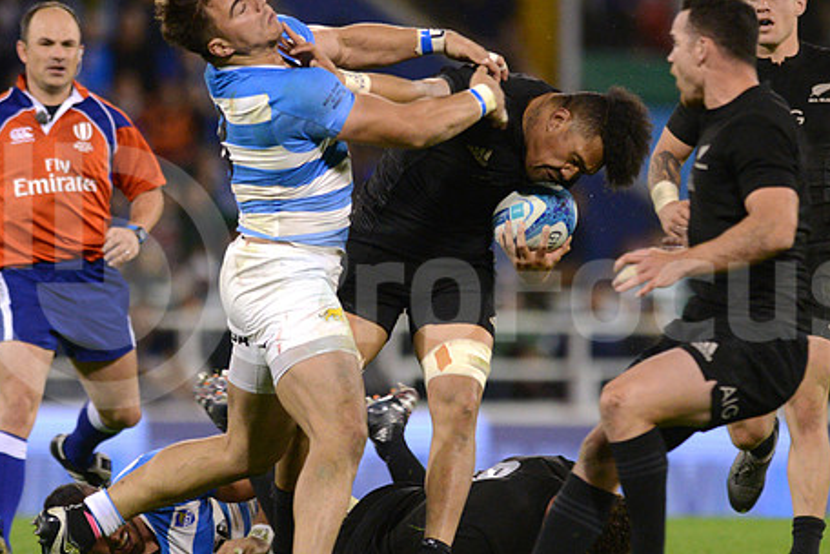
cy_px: 280
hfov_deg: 3.9
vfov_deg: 2.6
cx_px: 415
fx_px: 12311
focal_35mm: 534
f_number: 4
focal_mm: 420
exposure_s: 1/800
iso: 4500
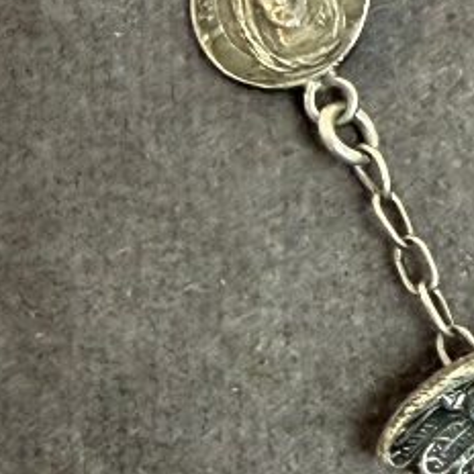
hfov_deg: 14.1
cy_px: 364
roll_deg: +0.6
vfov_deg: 14.6
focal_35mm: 119
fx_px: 1844
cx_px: 611
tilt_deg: -14.2
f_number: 2.2
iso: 400
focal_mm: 2.22
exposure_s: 1/50
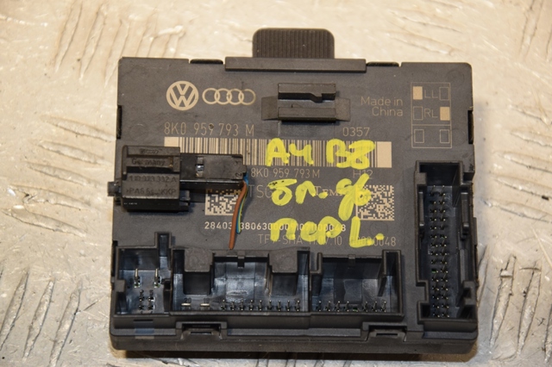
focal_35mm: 138
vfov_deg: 9.9
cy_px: 184
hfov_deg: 14.9
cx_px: 276
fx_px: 2115
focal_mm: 92
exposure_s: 1/200
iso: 800
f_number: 6.3
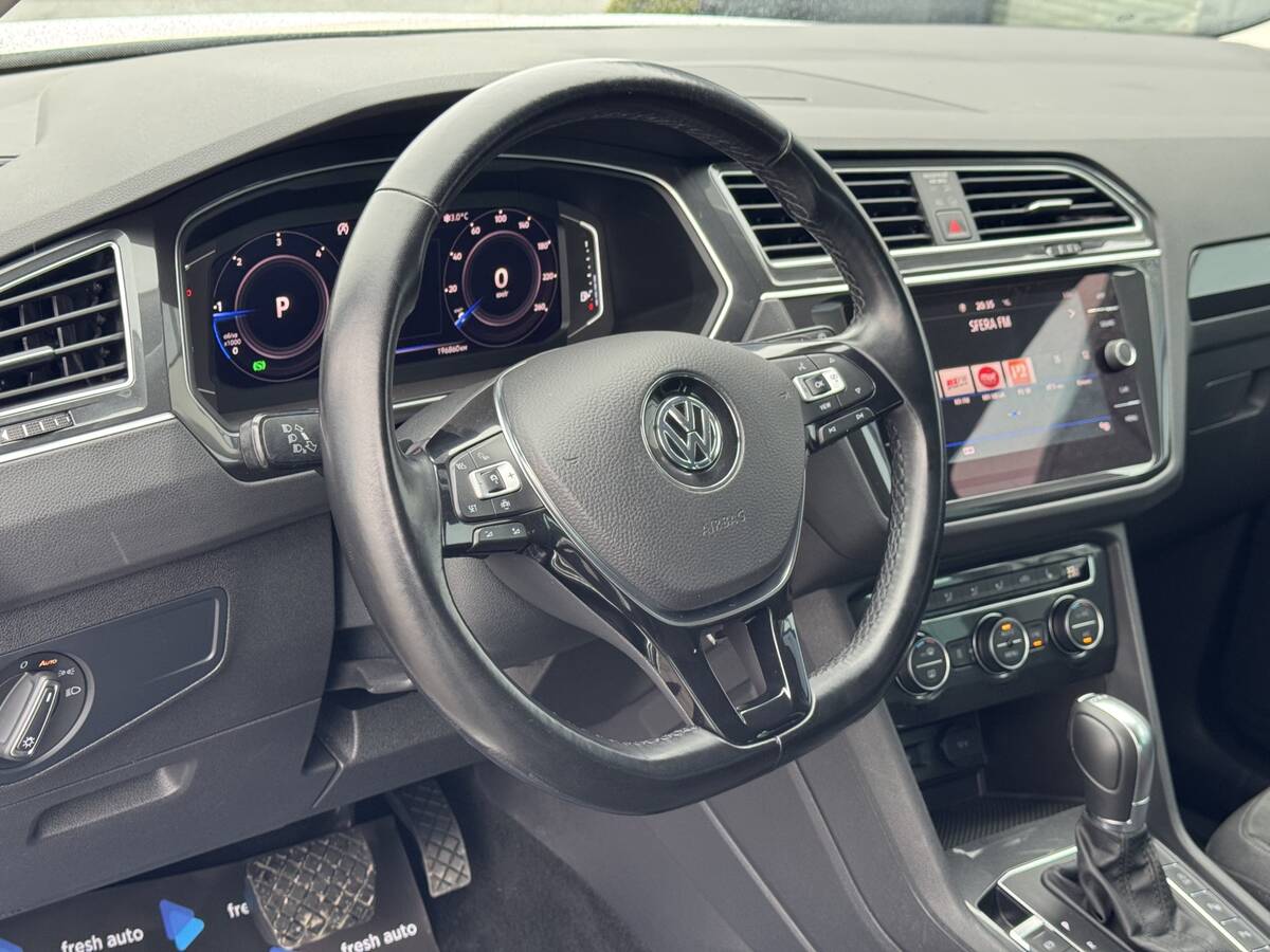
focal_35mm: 48
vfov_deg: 30.3
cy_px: 476
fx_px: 1761
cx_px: 635
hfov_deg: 39.7
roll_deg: -7.0
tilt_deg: -23.6
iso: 125
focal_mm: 6.76
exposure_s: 1/60
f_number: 1.78
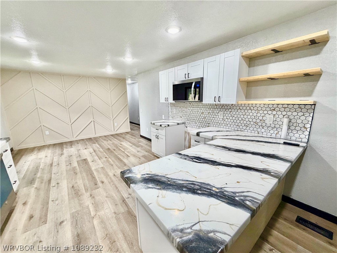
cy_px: 126
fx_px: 136
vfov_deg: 85.7
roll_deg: +2.1
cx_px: 168
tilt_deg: -13.2
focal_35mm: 14
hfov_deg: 102.1
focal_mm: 2.22
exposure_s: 1/120
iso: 250
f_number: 2.2
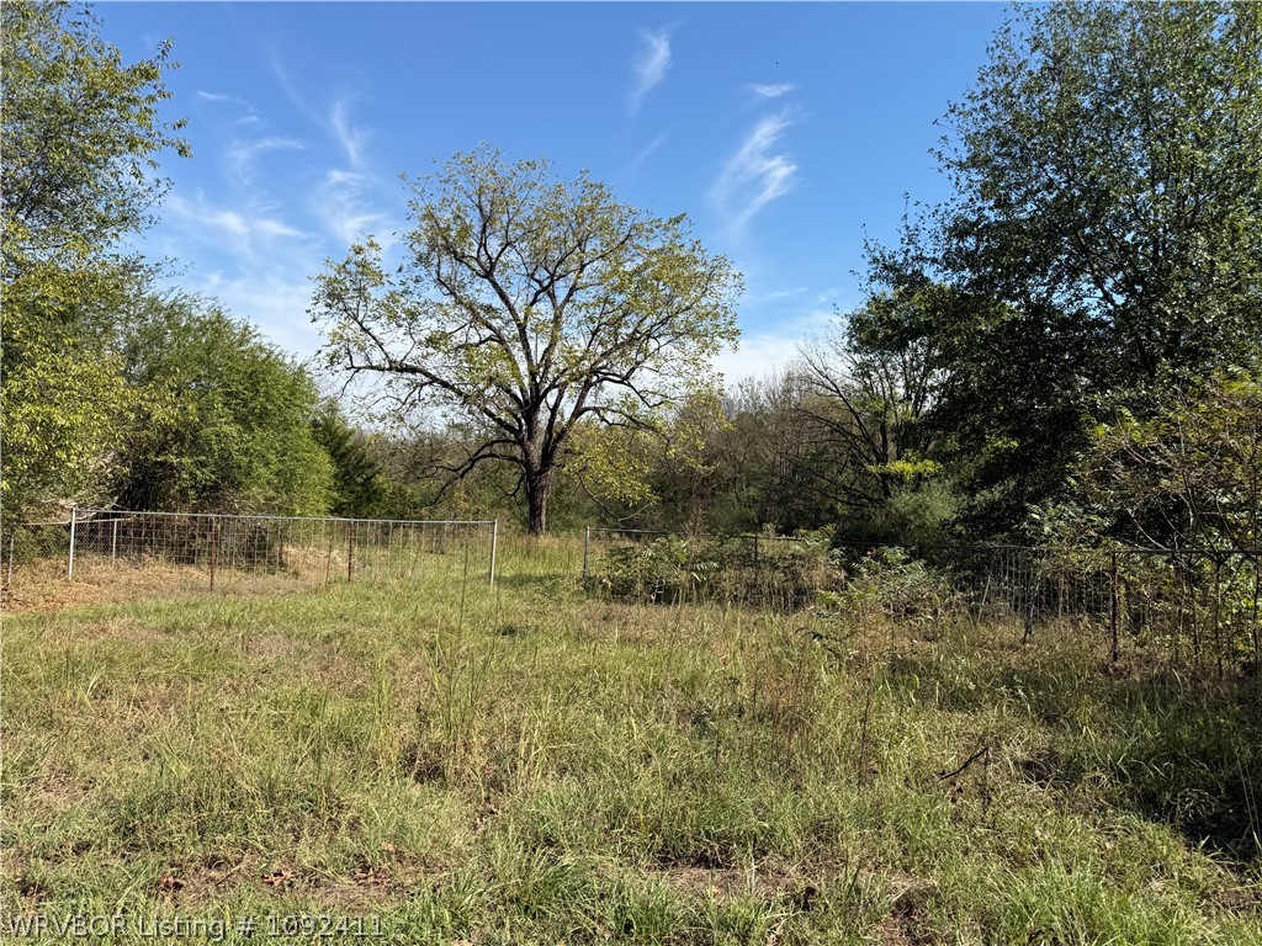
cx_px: 631
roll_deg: -3.4
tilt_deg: +0.3
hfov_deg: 71.6
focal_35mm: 24
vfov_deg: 56.8
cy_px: 473
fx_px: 875
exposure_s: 1/3425
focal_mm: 6.76
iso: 80
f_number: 1.78
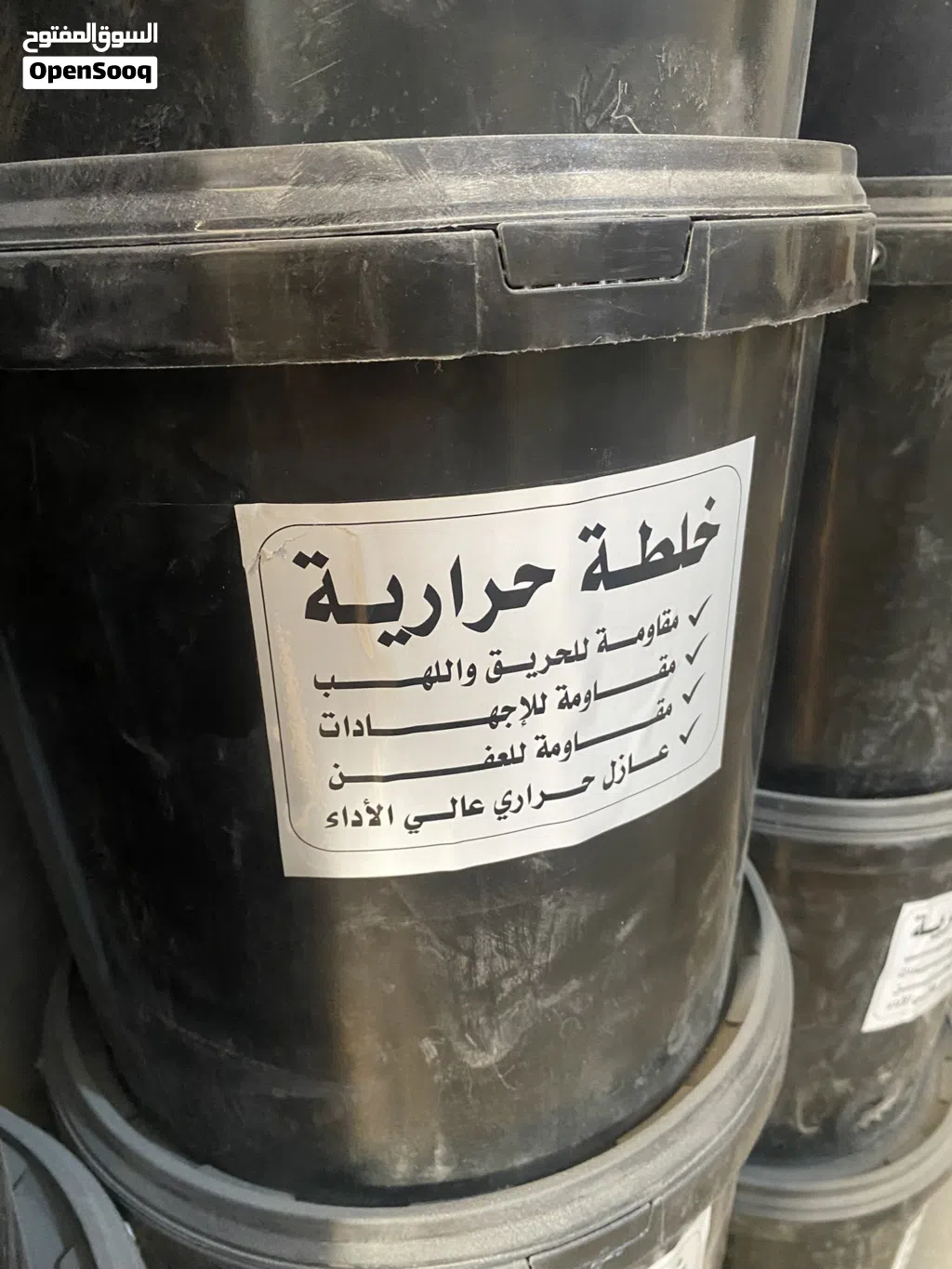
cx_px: 476
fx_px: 953
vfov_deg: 67.3
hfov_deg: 53.1
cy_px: 634
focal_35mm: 26
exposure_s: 1/42
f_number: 1.8
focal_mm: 4.25
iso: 500
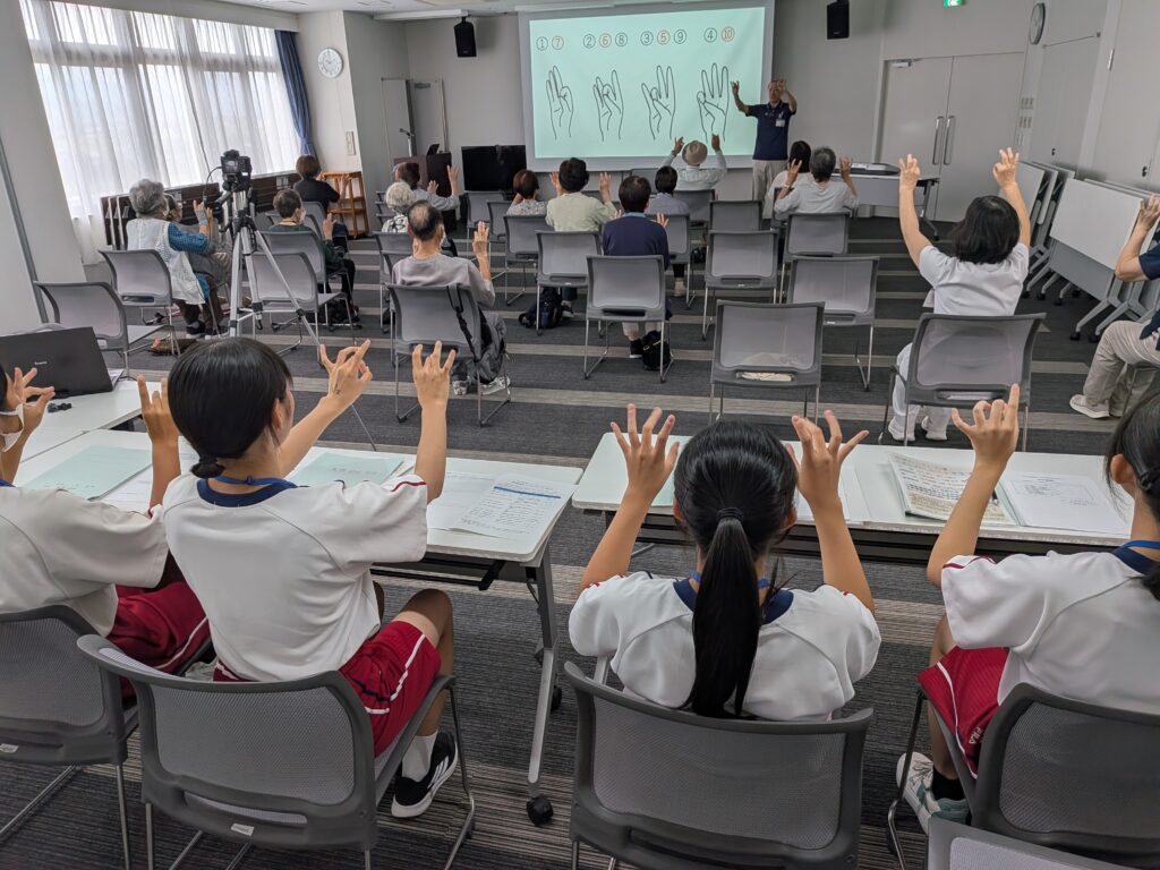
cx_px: 580
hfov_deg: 71.6
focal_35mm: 24
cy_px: 435
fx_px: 804
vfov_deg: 56.8
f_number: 1.7
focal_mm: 4.53
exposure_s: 1/120
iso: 34
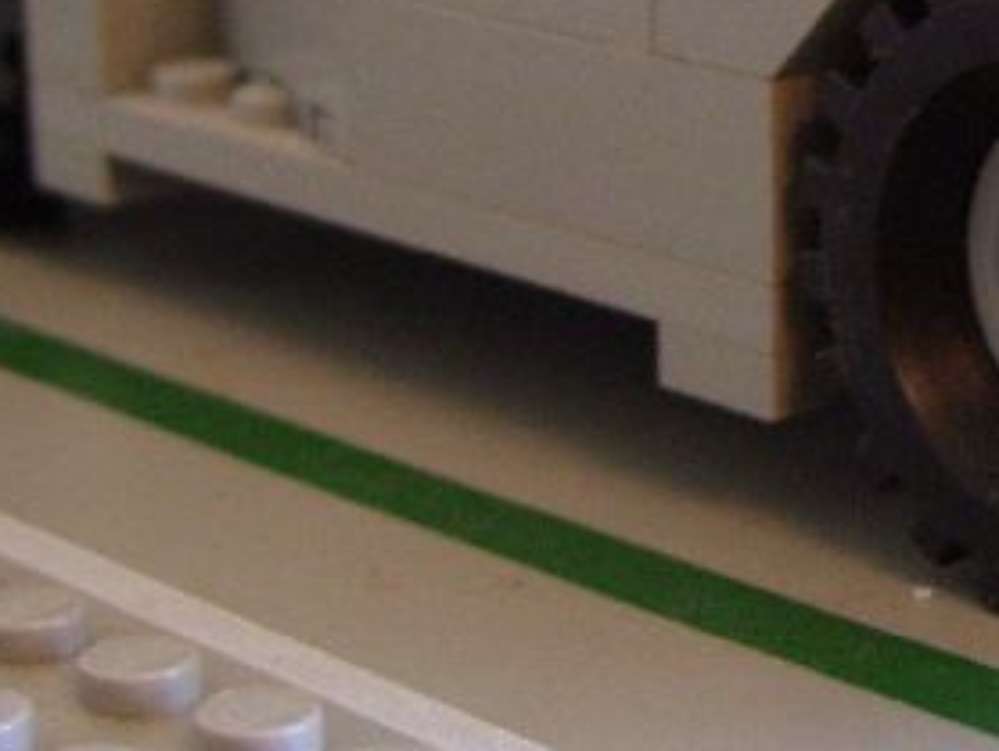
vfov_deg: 13.0
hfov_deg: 16.9
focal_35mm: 113
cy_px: 0
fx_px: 3264
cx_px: 1049
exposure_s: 1/8
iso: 160
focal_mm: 6
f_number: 2.7
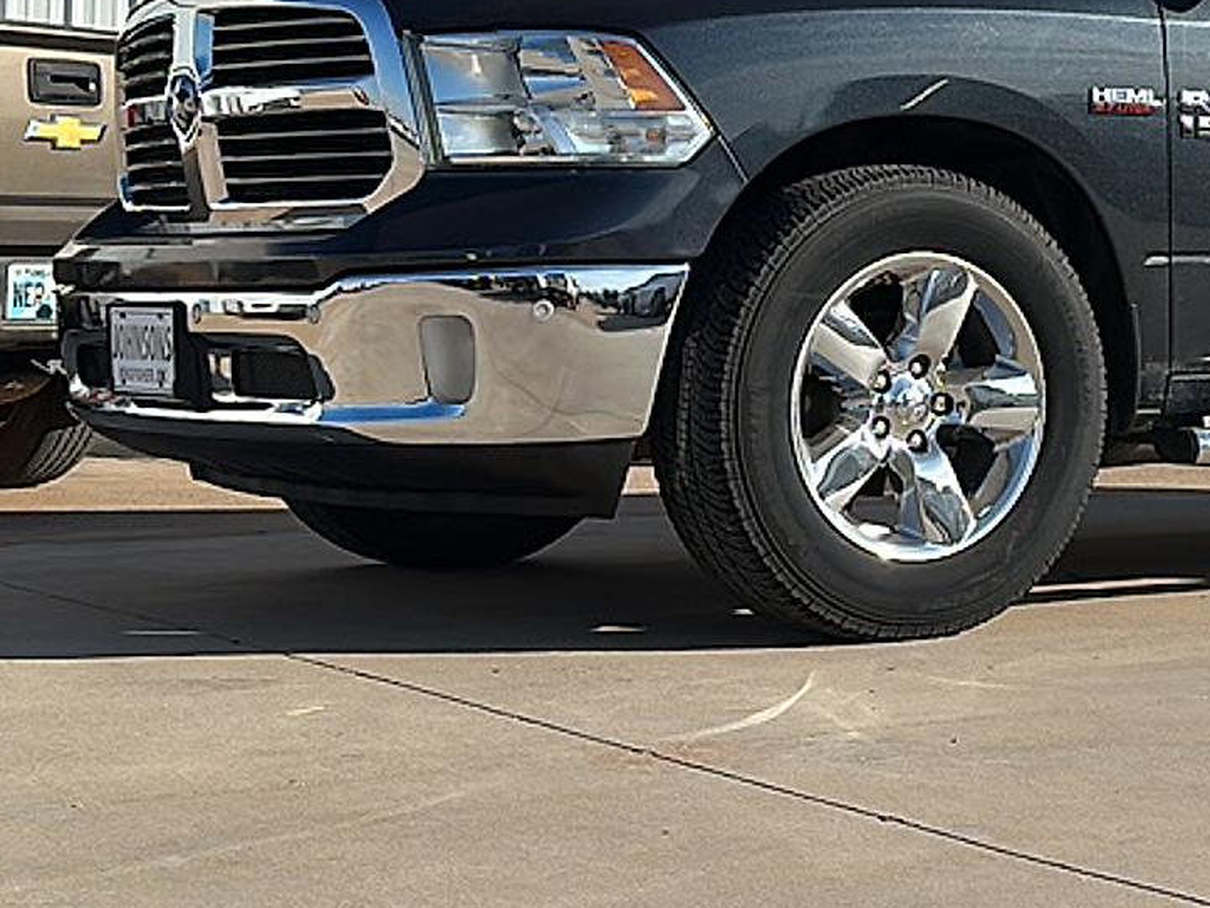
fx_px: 2482
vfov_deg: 20.4
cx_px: 1168
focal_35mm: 71
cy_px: 124
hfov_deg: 26.2
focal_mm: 6.86
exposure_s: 1/8333
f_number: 1.78
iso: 80
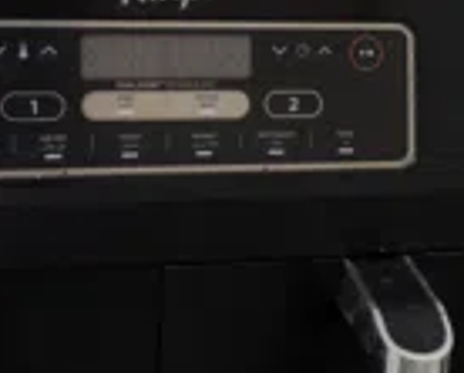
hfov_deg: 29.0
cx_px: 171
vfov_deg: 23.2
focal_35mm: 65
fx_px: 895
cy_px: 67
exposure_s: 1/25
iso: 1600
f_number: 1.65
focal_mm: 6.14
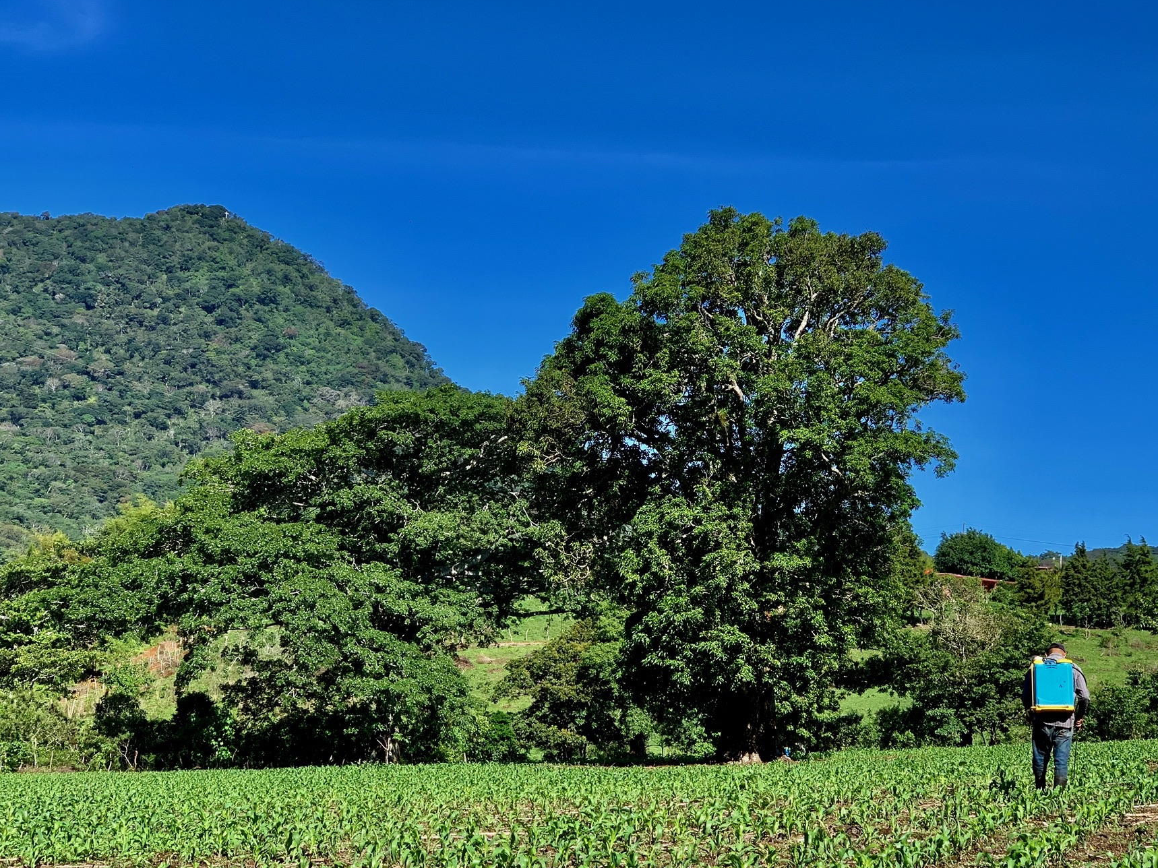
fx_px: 2074
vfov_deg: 23.6
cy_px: 503
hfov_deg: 31.2
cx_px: 625
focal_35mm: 62
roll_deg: -2.5
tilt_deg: +5.5
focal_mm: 6
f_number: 2.4
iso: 16
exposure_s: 1/695
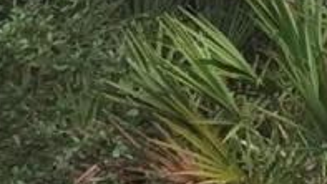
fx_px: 2784
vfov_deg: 3.6
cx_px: 993
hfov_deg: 6.2
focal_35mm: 321
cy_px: -459
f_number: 2.2
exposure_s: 1/238
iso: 32
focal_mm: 4.15
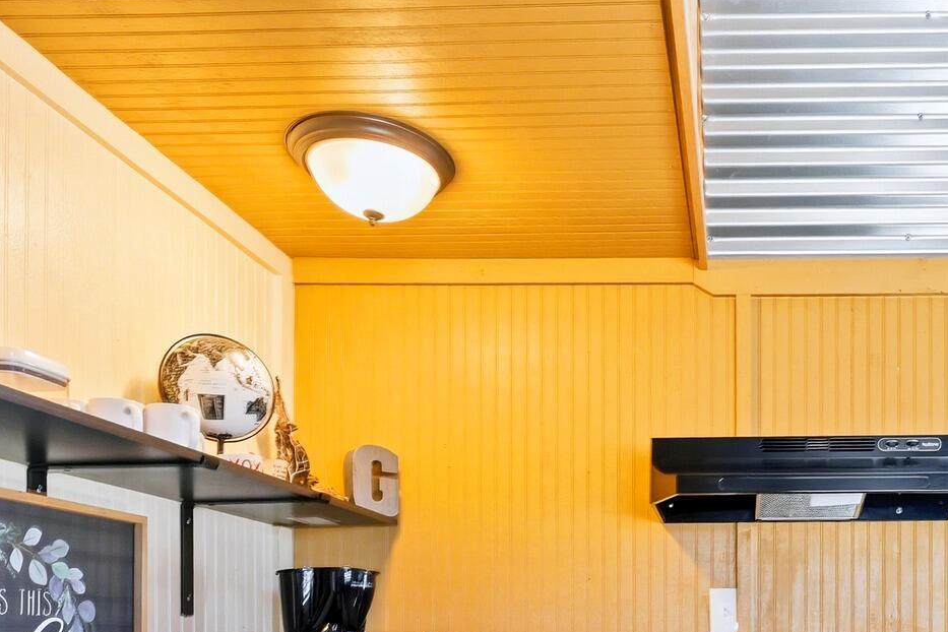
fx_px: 711
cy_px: 607
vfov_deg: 42.5
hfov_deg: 64.2
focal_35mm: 27
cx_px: 686
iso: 400
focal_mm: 14
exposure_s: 1/15
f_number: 8
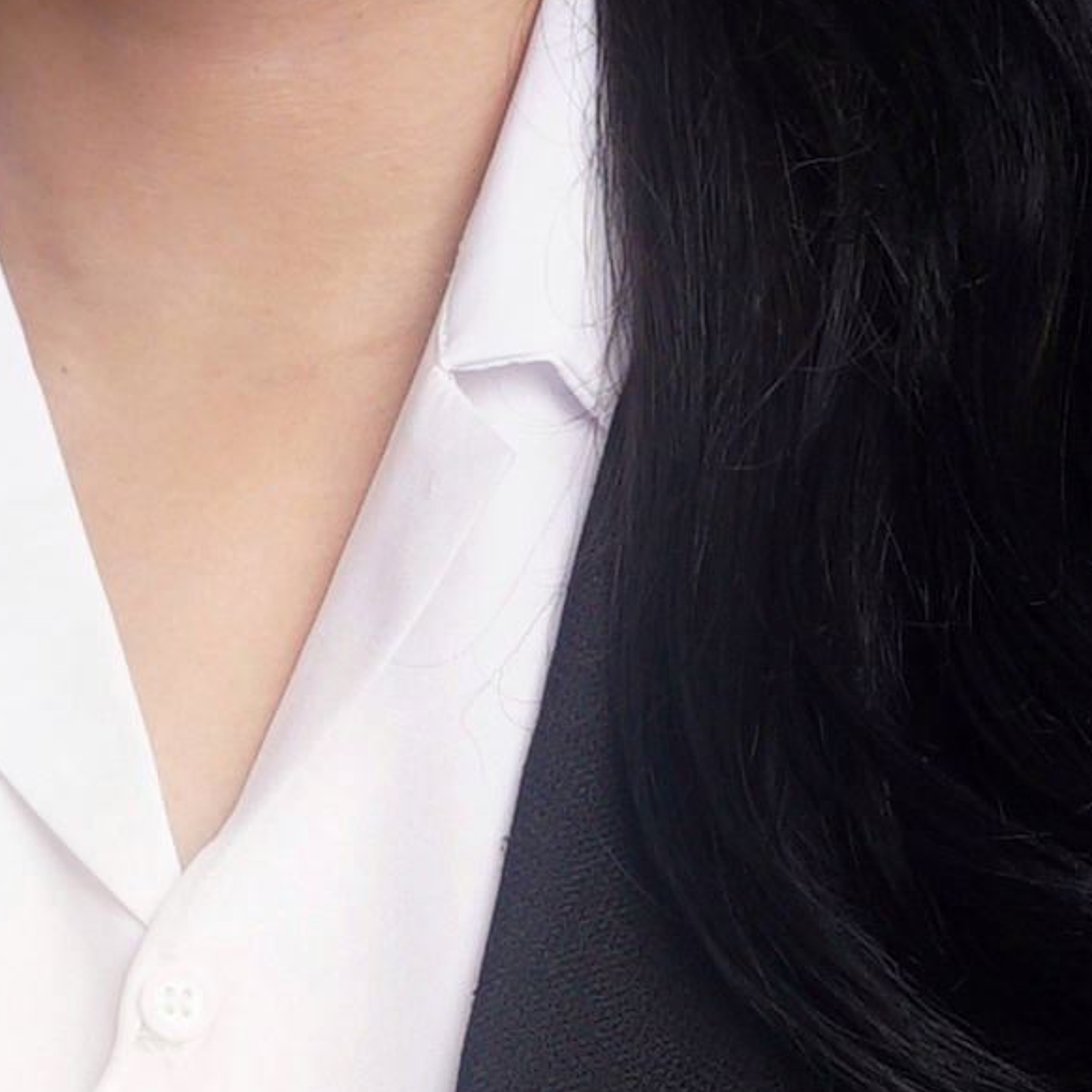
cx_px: 211
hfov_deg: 10.3
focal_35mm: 170
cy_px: 350
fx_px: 6067
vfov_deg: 10.3
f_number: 4.5
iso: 200
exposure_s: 1/80
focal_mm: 28
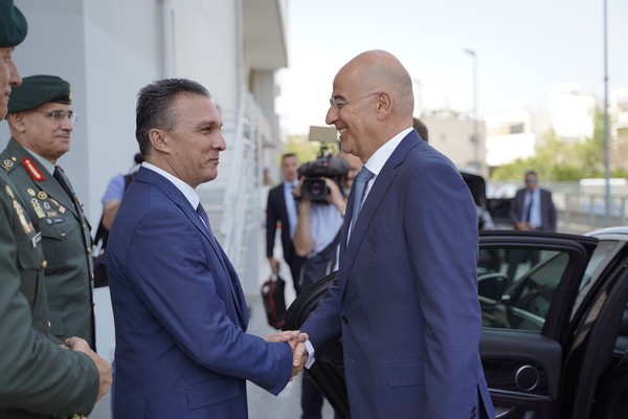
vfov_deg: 28.6
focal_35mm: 47
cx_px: 314
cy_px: 210
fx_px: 820
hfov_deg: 41.9
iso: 200
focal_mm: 47
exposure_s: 1/800
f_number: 2.8
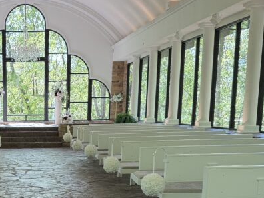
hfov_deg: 29.7
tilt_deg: -8.8
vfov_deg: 22.7
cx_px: 19
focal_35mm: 62
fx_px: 473
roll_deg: +0.9
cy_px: 199
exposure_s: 1/176
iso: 64
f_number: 1.78
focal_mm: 6.76
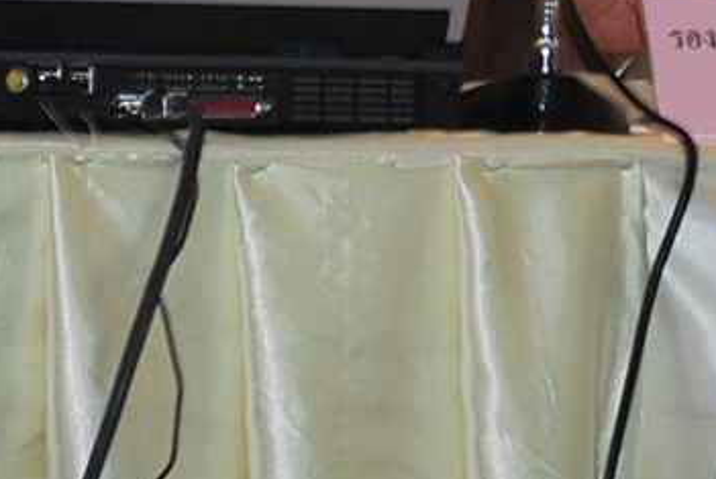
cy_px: -664
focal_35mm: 455
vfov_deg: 3.0
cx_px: 300
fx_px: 9056
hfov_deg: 4.5
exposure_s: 1/13
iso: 200
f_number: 5.6
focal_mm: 55
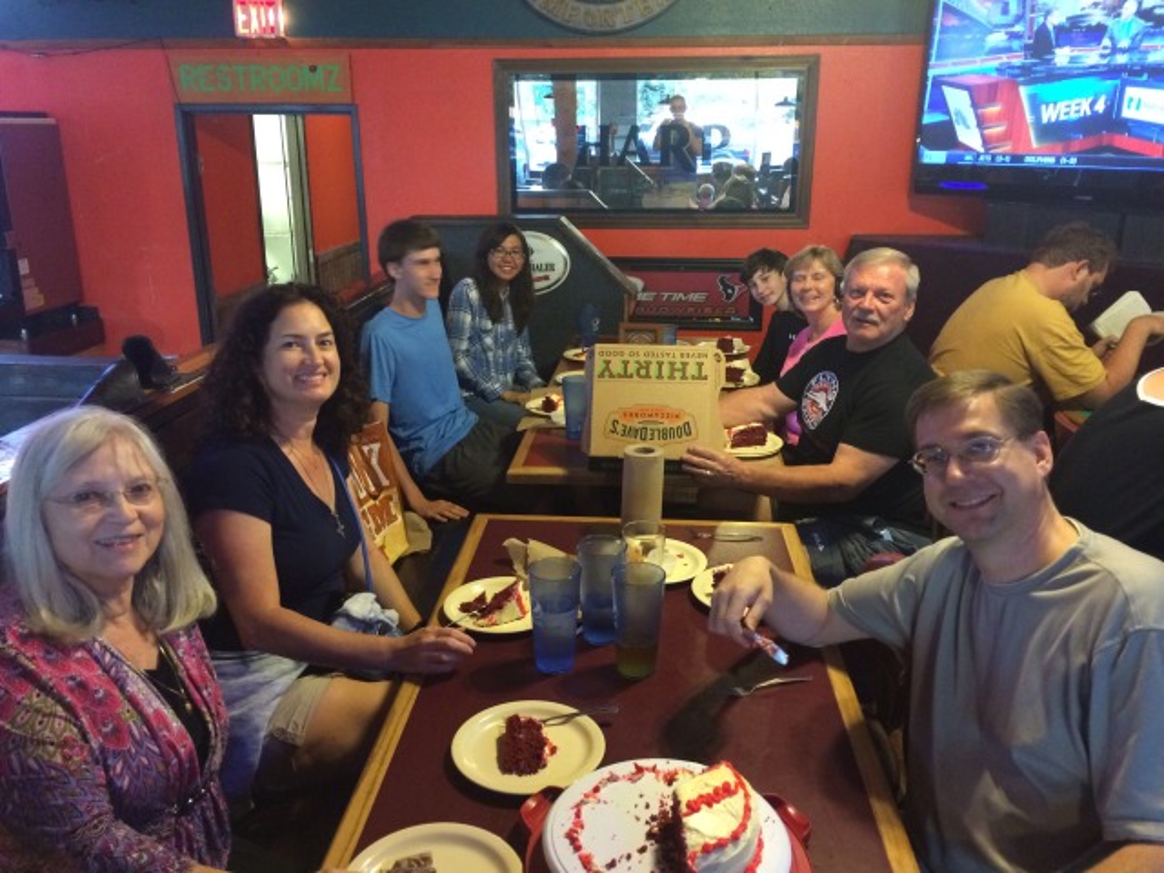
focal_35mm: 29
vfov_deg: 48.2
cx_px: 582
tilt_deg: -18.6
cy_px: 436
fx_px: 975
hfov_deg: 61.7
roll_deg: +0.6
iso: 320
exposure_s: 1/15
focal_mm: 4.15
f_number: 2.2
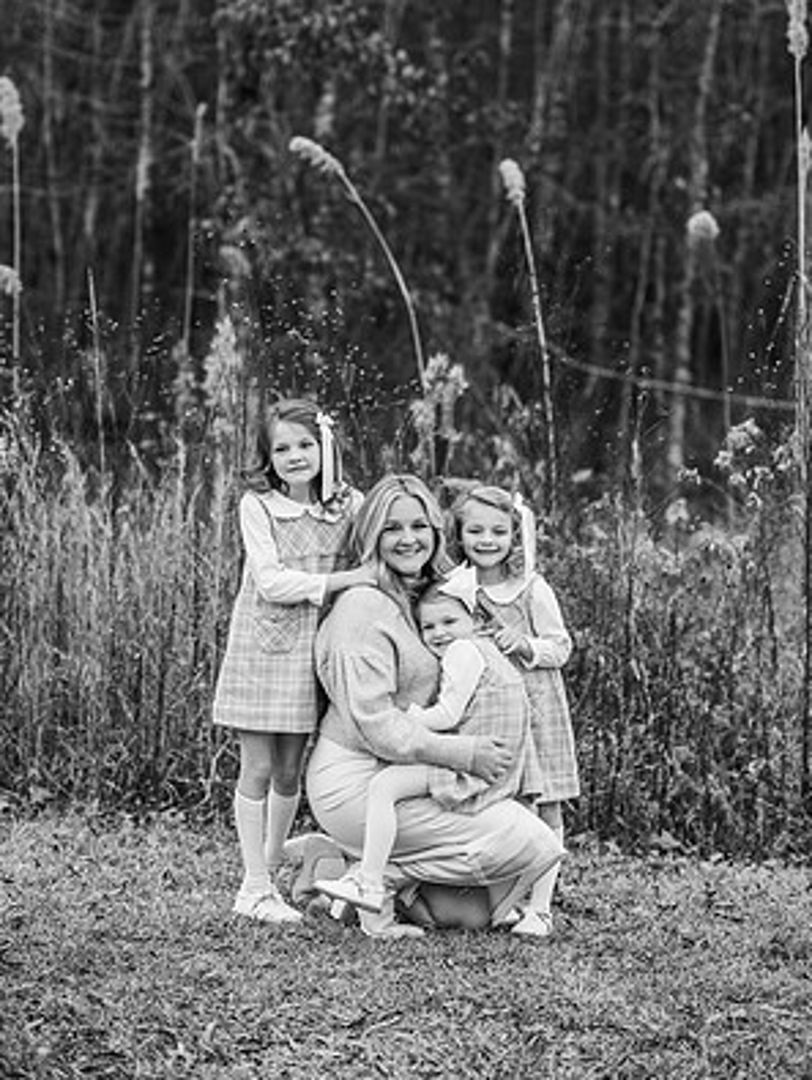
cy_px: 473
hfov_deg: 15.9
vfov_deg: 21.1
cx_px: 405
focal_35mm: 93
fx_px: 2904
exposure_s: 1/320
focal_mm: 85
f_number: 2.5
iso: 125
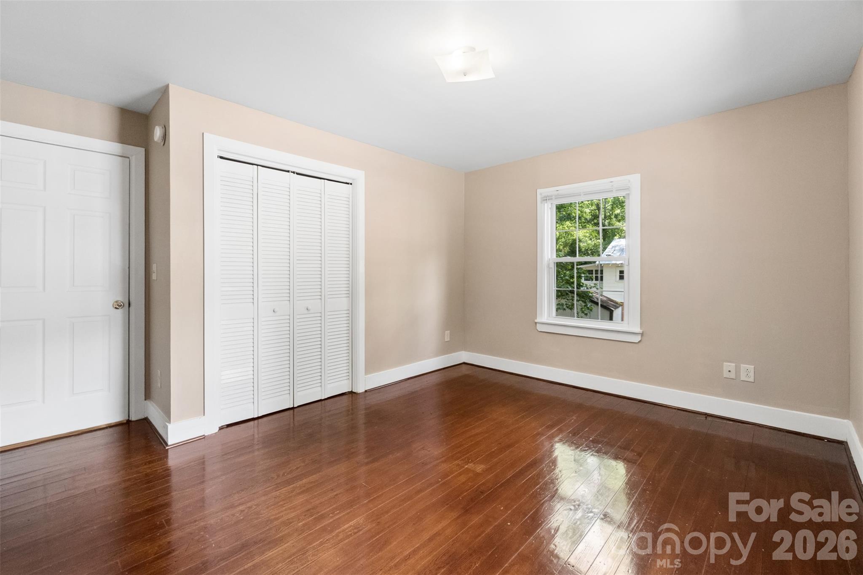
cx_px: 432
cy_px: 288
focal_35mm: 15
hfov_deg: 100.4
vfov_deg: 77.3
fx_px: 360
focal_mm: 10
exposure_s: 1/30
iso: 800
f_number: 7.1
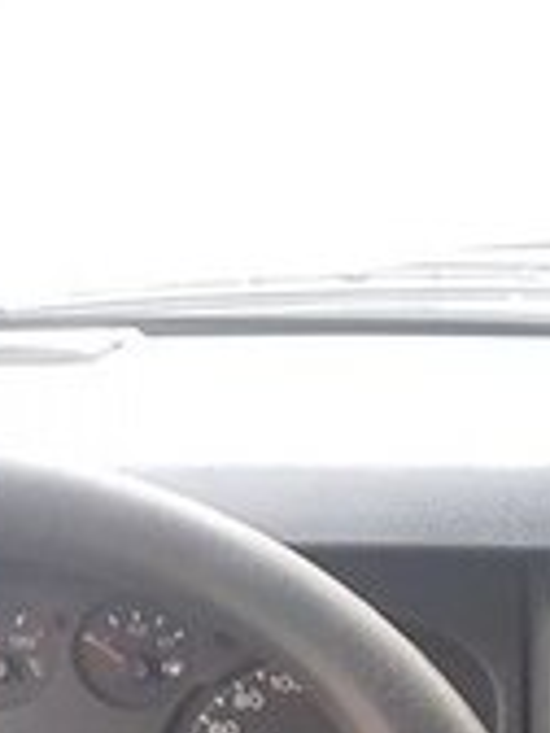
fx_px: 2161
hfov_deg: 12.2
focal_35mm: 102
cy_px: 774
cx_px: 1235
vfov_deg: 18.6
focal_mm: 4.2
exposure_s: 1/10
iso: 250
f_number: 1.7
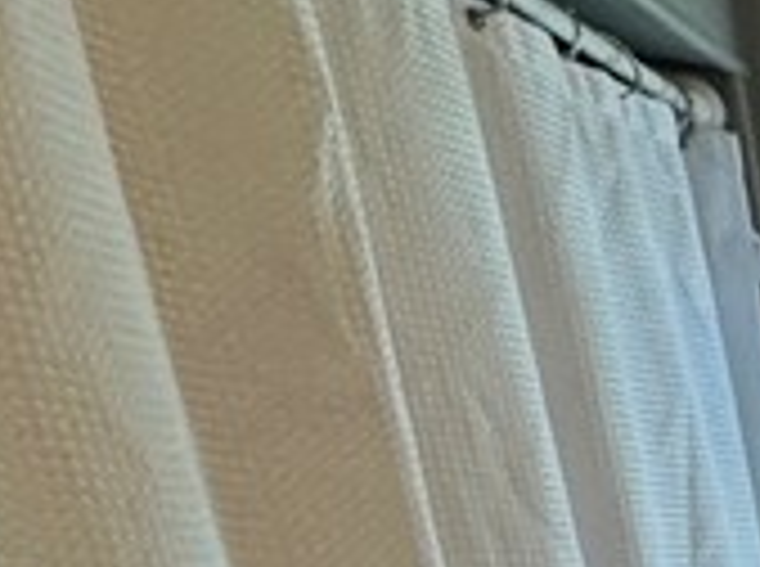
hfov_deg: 11.6
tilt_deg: -17.0
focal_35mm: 85
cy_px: 1188
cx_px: 2271
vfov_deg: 14.1
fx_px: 1862
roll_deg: -2.5
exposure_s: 1/120
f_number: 2.2
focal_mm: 2.22
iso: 320
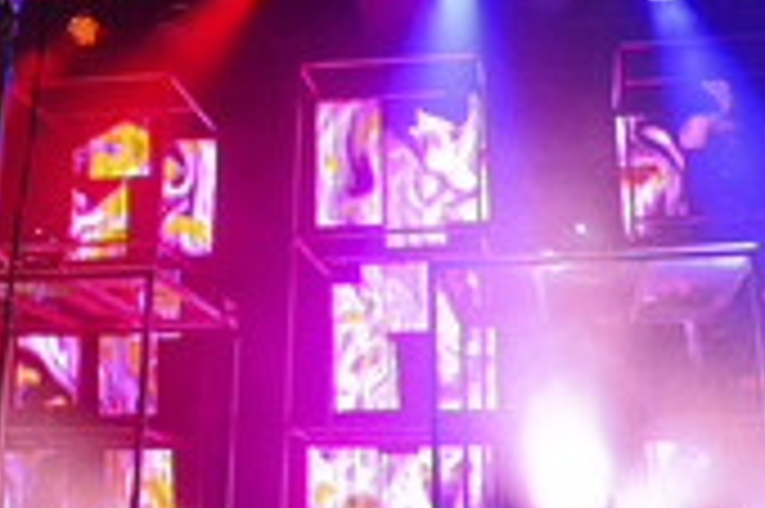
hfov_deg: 43.5
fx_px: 955
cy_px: 135
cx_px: 450
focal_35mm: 45
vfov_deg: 29.4
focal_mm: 17
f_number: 2.8
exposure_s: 1/400
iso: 5000
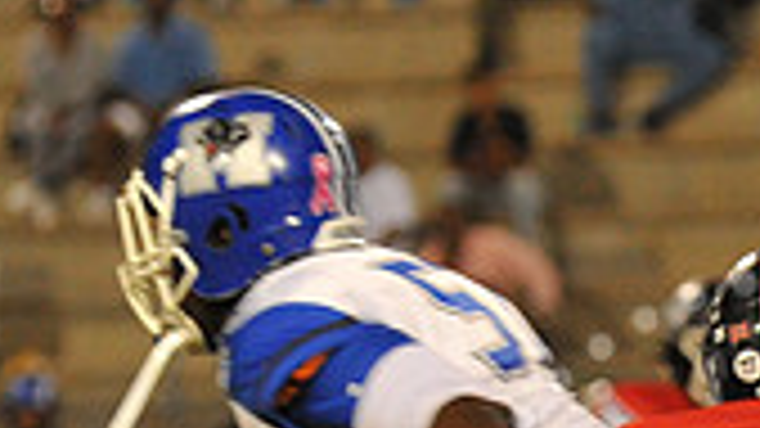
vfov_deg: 1.7
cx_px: 841
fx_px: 14447
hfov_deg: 3.0
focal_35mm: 717
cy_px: 685
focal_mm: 200
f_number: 5.6
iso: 5000
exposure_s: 1/200
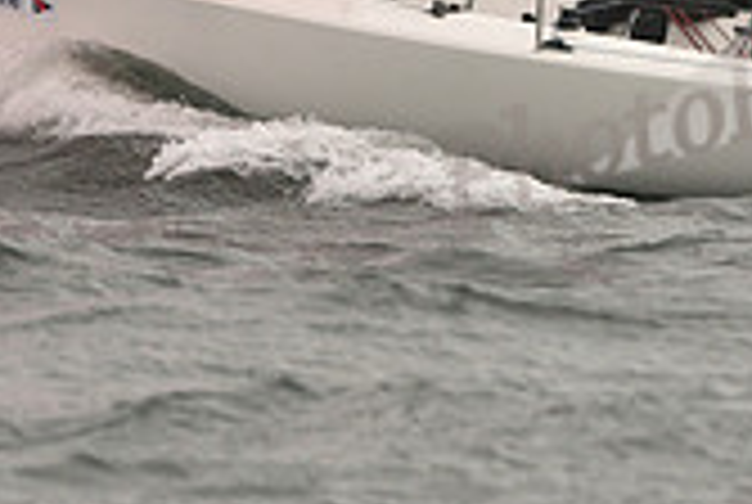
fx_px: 29045
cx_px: 212
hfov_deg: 1.5
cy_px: -70
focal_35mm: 1388
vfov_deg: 1.0
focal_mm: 400
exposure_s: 1/1250
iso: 400
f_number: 6.3
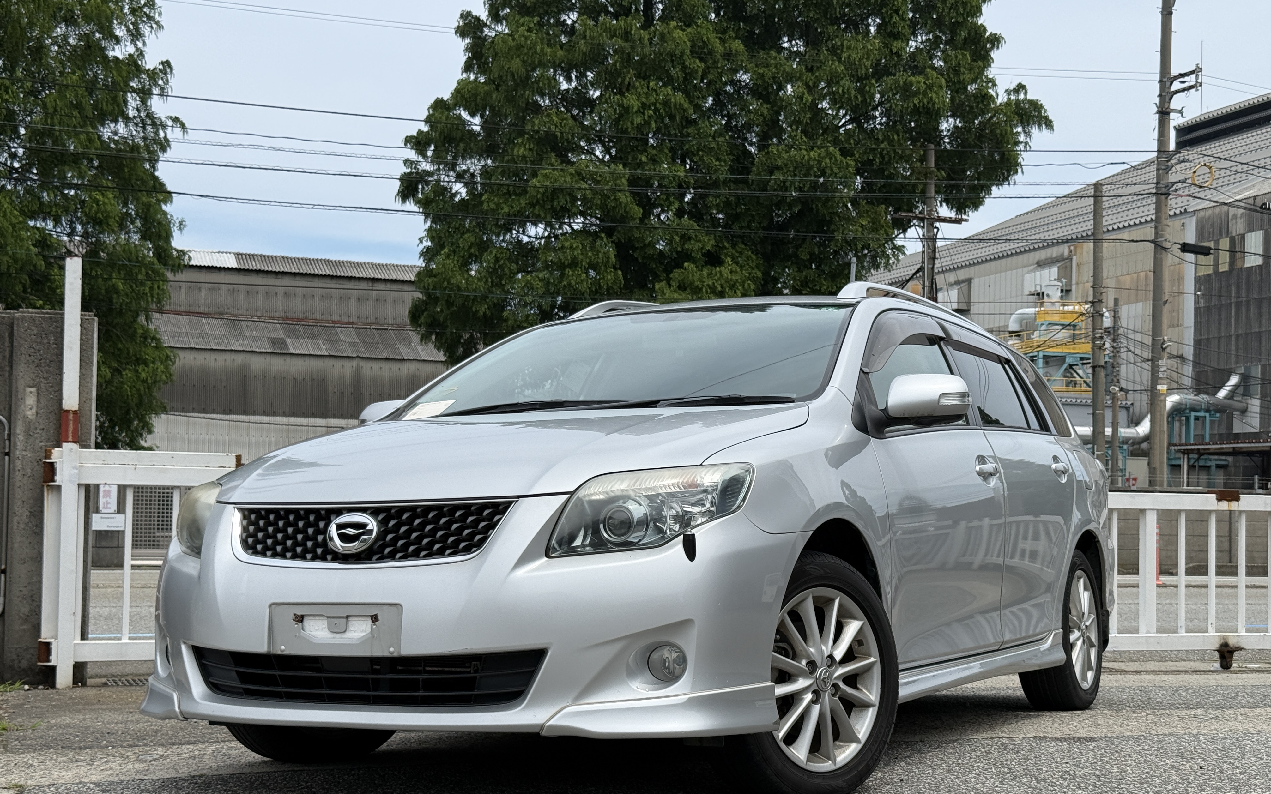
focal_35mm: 51
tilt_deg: +2.4
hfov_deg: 39.6
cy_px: 459
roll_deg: -1.2
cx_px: 635
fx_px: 1767
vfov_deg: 25.3
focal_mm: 6.76
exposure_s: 1/5208
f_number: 1.78
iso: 64
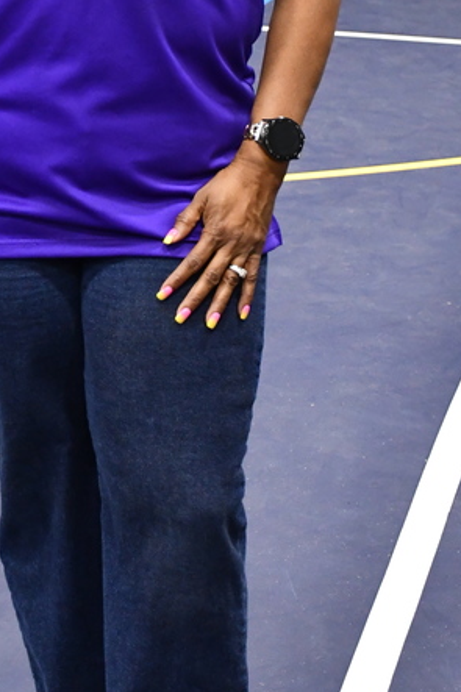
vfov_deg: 17.8
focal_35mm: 111
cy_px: -50
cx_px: 99
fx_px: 2134
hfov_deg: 12.3
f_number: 4
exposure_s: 1/125
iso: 2800
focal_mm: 32
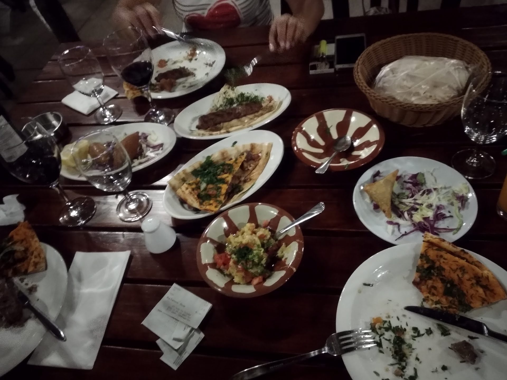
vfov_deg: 53.1
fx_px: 381
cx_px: 254
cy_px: 190
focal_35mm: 26
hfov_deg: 67.3
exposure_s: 1/17
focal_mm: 3.81
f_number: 2.2
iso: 6400
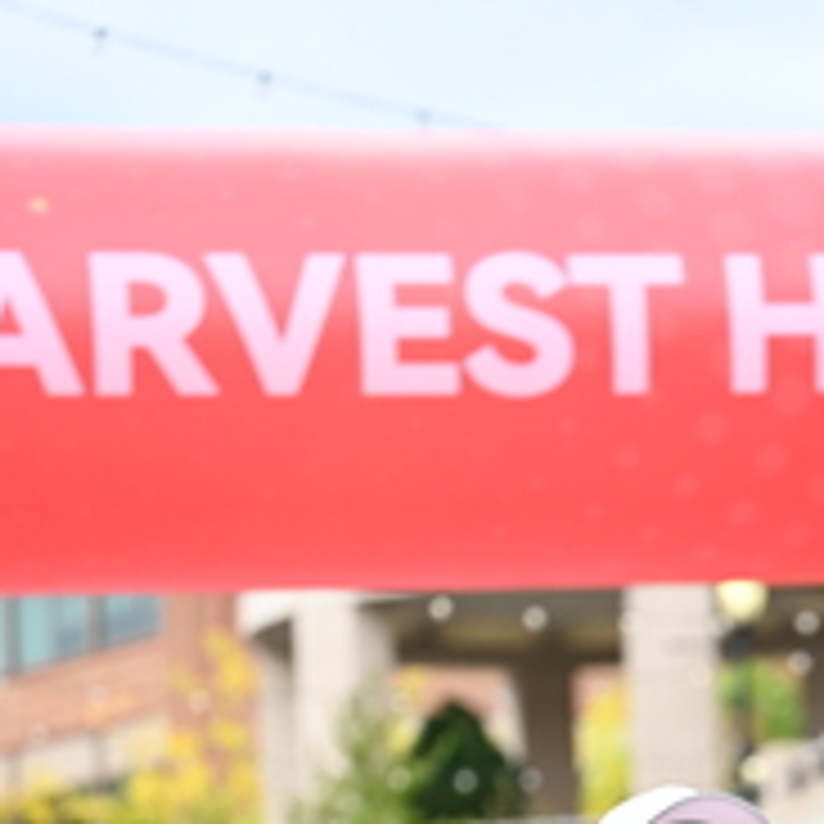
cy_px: 1112
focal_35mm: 197
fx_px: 5305
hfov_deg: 8.8
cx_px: 822
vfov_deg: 8.7
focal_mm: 77
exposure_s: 1/2000
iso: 640
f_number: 2.8
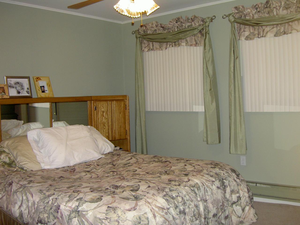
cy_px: 112
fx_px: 338
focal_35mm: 39
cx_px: 150
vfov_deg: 36.8
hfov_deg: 47.9
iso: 100
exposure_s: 1/60
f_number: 2.8
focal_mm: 8
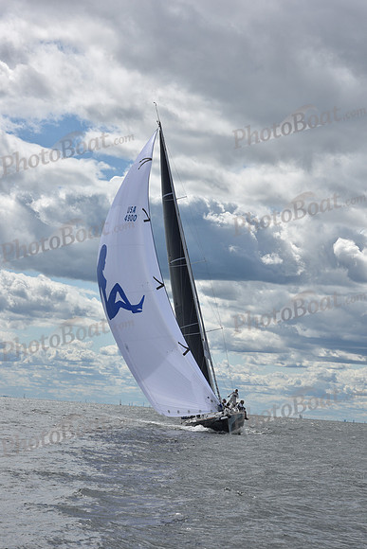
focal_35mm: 92
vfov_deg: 22.1
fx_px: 1406
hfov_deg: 14.9
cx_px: 184
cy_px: 274
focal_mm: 92
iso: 250
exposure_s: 1/1000
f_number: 11
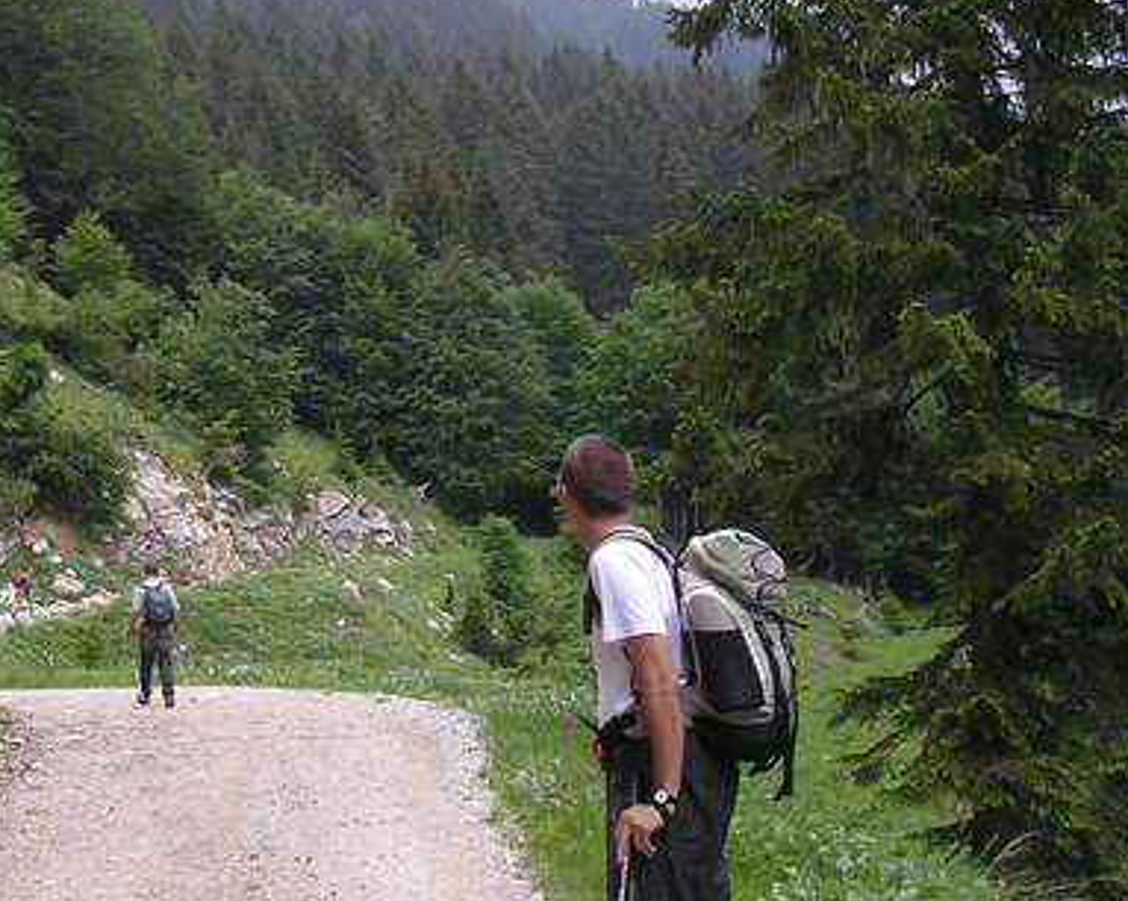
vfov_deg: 24.5
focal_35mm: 62
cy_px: 524
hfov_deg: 29.8
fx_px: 2069
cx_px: 224
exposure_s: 1/250
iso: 100
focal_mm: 5.8
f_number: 2.8
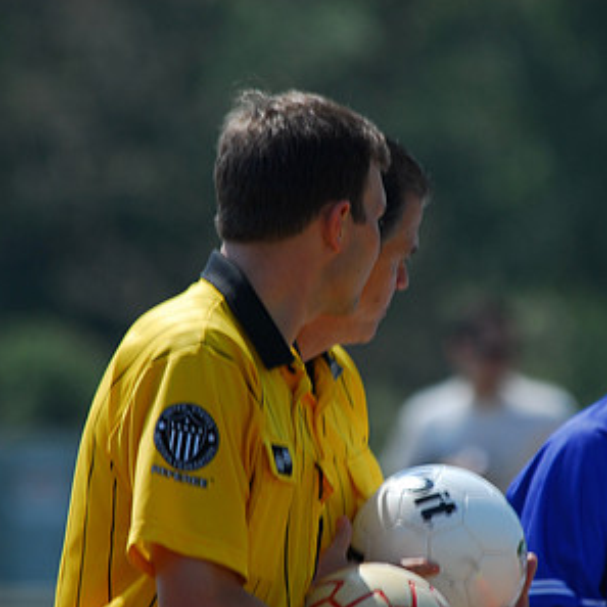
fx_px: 18272
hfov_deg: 1.9
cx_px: 341
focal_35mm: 921
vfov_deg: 1.9
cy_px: 388
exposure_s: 1/125
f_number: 5.6
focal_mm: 370
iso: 100
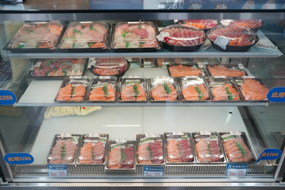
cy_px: 95
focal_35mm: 35
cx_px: 142
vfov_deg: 37.9
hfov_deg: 54.4
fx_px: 277
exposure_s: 1/160
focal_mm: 35
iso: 640
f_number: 4
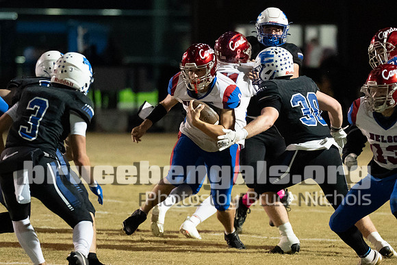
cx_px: 245
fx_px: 4420
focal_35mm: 401
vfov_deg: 3.4
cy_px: 111
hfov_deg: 5.1
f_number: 2.8
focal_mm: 200
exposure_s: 1/1000
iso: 12800
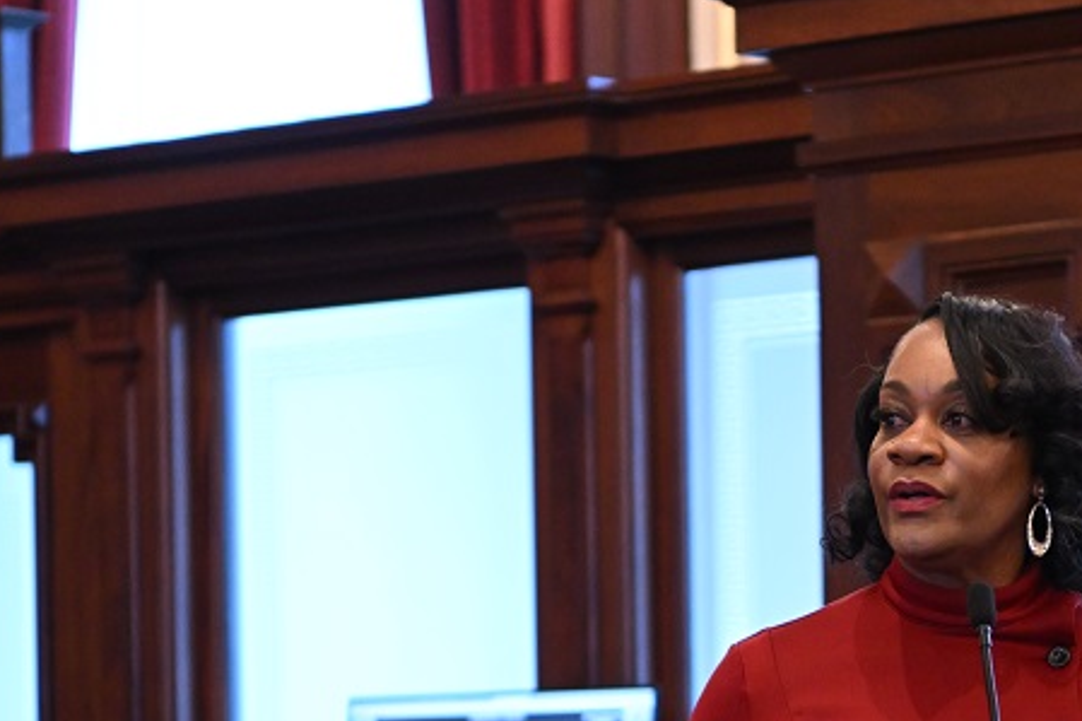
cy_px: 955
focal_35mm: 187
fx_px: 5618
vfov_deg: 7.3
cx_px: 870
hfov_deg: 11.0
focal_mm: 70
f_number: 2.8
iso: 3200
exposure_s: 1/200
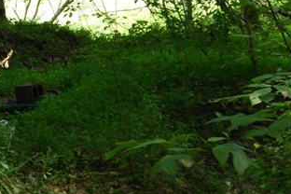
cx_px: -6
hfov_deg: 16.7
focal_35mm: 120
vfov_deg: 11.4
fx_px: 970
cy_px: 36
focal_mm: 8.08
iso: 100
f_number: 3.6
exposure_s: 1/60
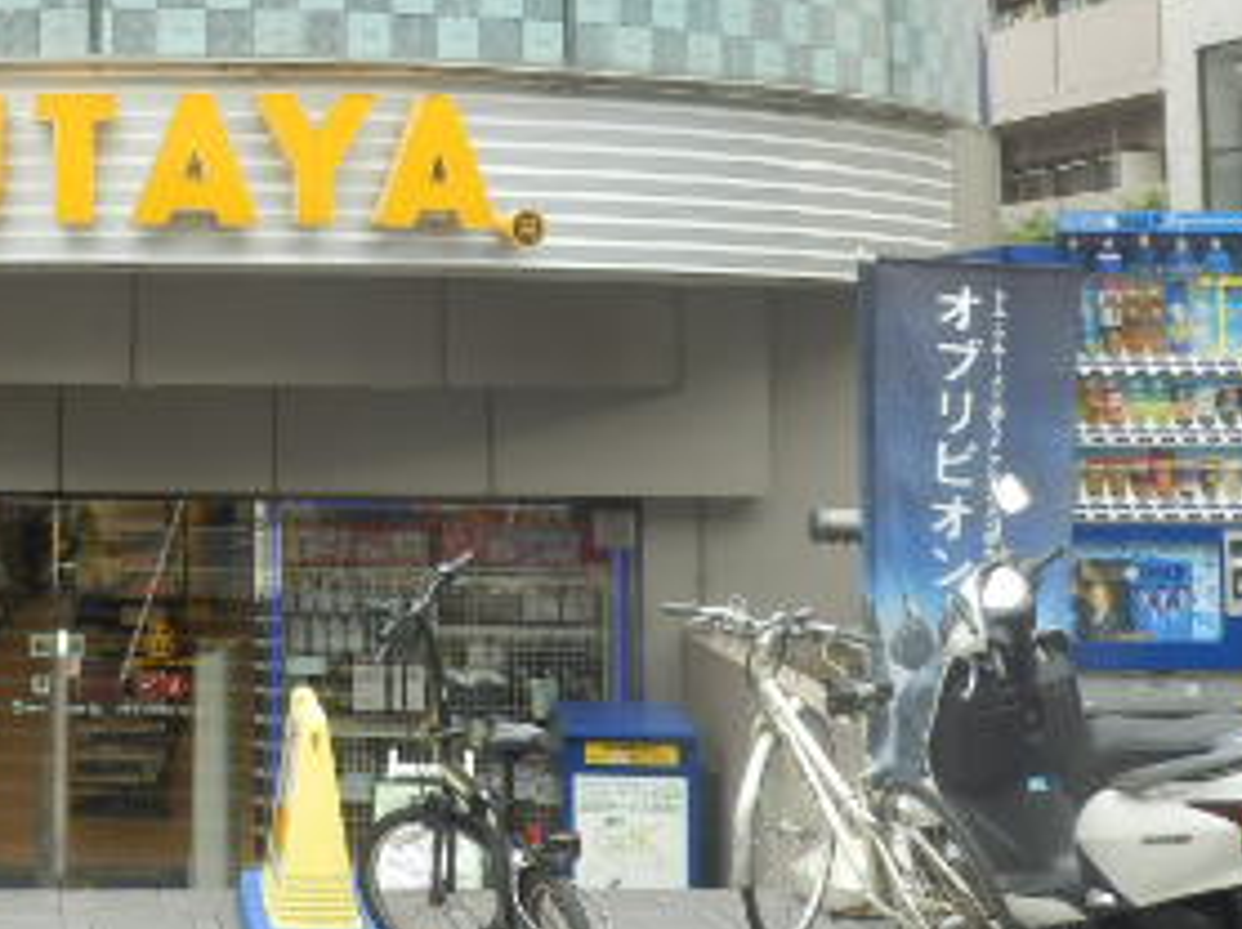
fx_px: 2724
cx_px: 85
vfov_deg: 19.1
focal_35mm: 76
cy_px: 165
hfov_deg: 24.8
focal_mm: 5.9
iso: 80
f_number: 3.7
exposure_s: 1/100
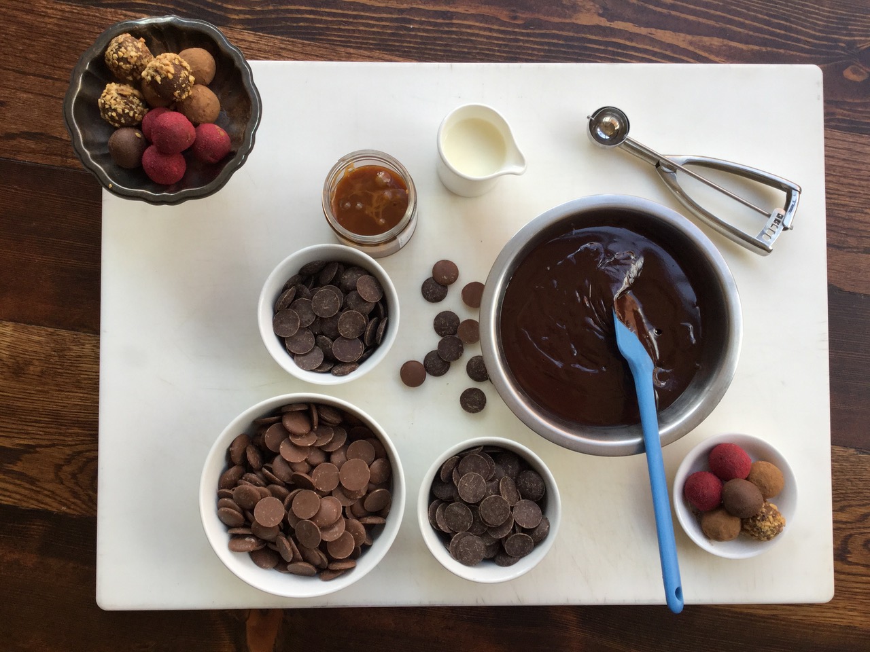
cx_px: 435
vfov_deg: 45.4
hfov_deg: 58.4
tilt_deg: -88.0
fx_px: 779
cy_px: 326
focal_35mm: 31
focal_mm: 3.3
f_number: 2.4
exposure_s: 1/120
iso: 40
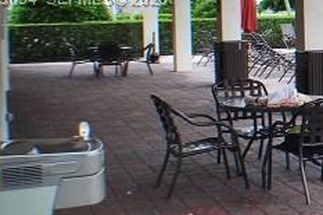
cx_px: 500
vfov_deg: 13.1
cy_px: -1
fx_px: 923
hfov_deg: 17.6
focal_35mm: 103
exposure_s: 1/160
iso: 200
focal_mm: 20
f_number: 6.3
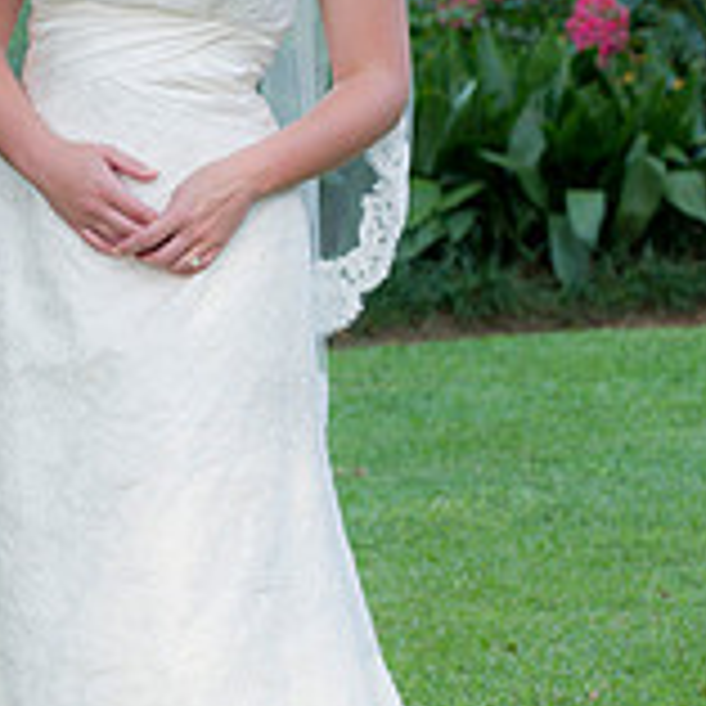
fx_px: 5884
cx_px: 218
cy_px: 243
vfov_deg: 6.9
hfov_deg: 6.9
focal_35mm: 255
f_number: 5.6
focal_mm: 105
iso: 400
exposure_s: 1/60
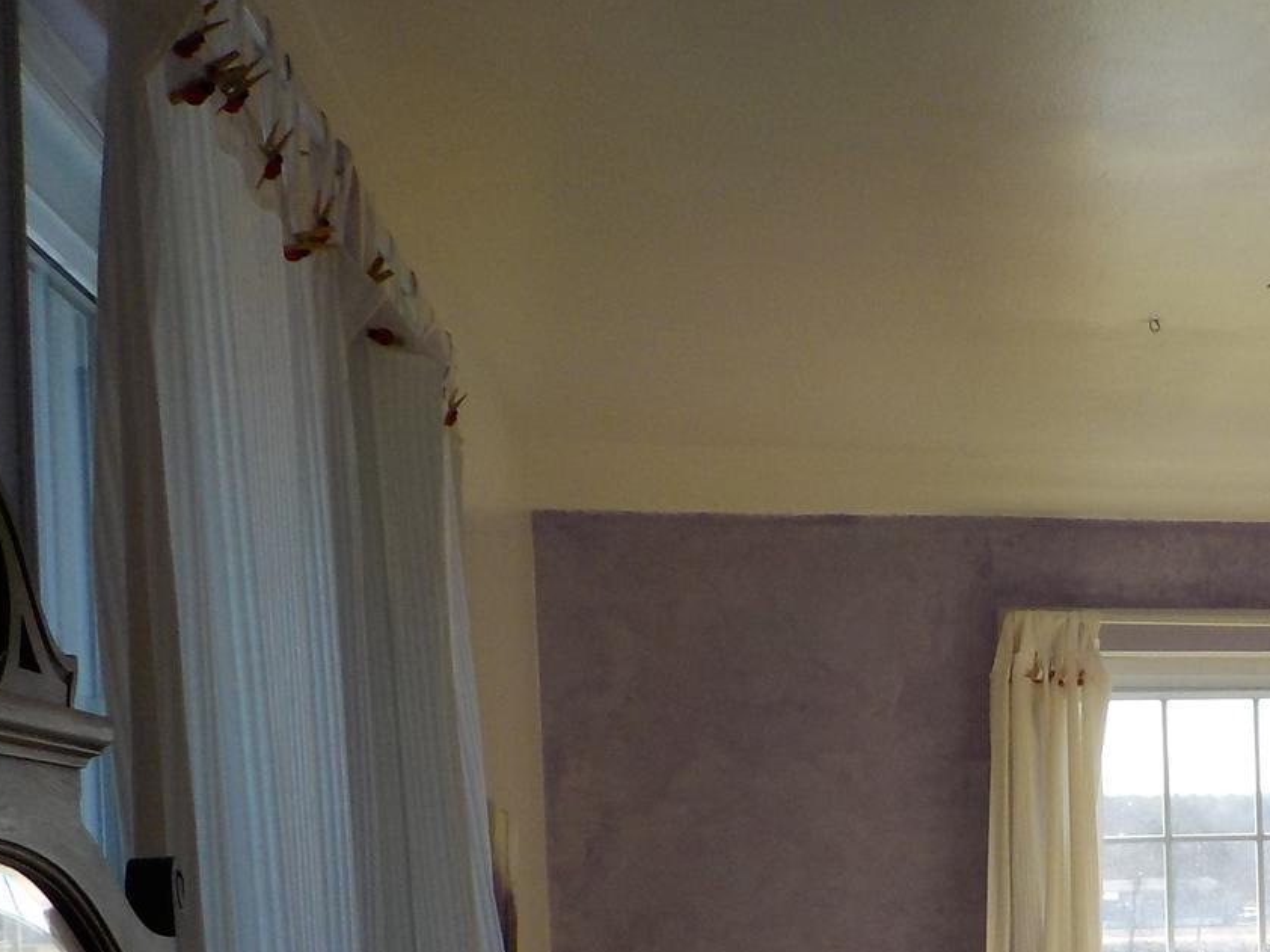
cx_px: 1305
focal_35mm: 73
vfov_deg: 19.2
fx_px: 2677
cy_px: 1083
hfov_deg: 25.2
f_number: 3.3
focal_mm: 4.1
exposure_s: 1/160
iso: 125
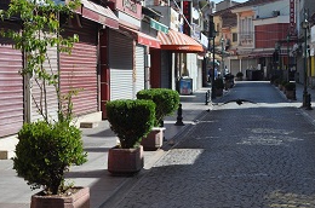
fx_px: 908
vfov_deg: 13.1
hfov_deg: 19.5
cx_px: 251
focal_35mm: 104
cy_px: 133
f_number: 8
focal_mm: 30
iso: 200
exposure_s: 1/250
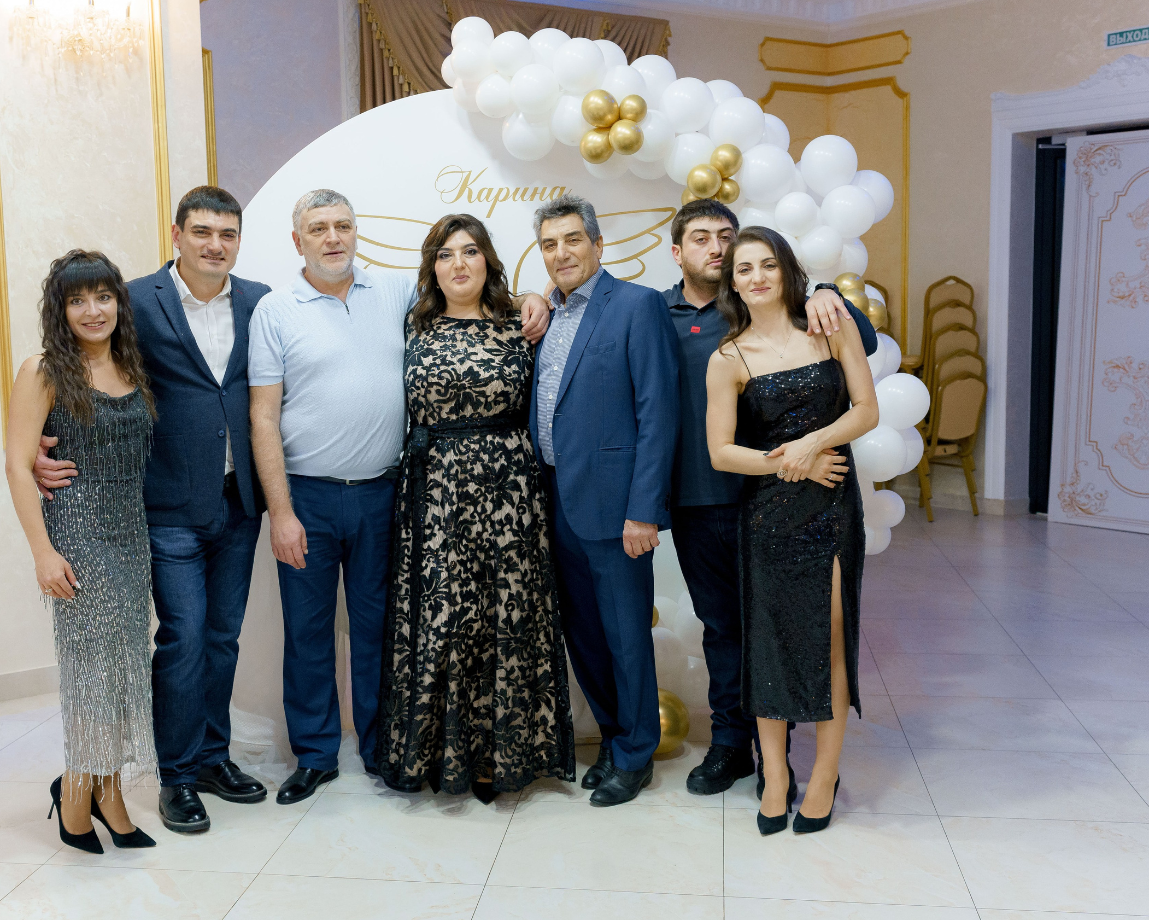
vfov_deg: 37.3
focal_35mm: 40
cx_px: 499
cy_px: 459
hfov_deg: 45.7
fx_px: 1360
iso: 3200
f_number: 4.5
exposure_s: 1/160
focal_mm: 35
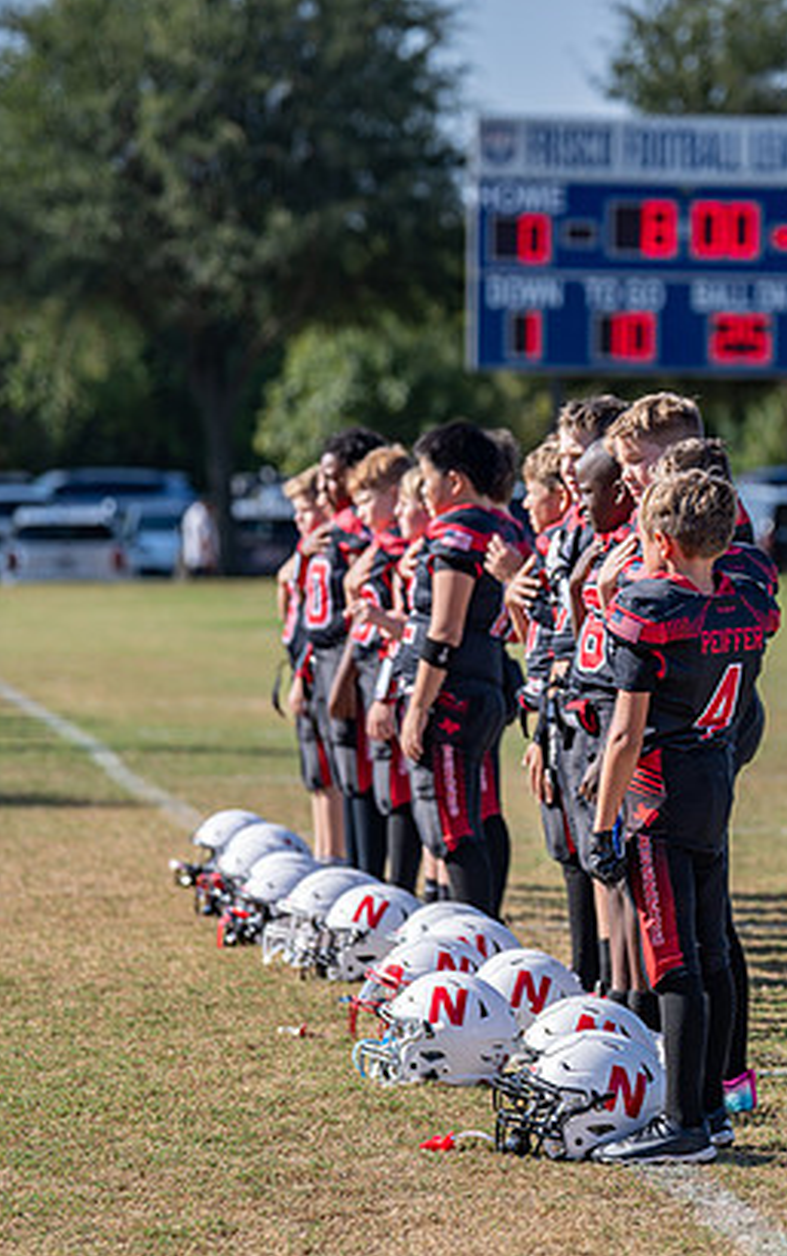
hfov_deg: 7.4
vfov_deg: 11.8
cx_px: 661
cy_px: 620
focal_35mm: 178
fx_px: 6096
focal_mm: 111
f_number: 2.8
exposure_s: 1/1250
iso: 100
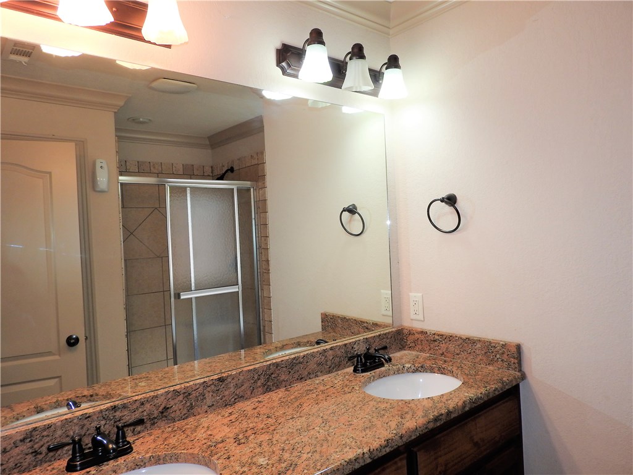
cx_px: 316
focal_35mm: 24
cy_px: 238
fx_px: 439
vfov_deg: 56.8
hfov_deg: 71.6
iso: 100
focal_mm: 4.3
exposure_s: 1/60
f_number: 3.3
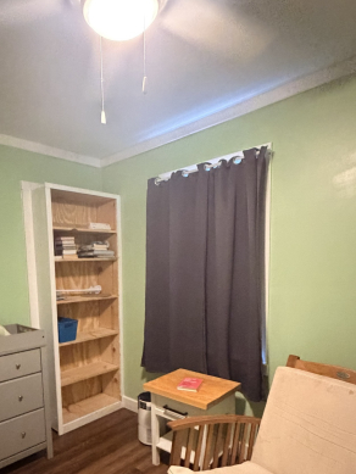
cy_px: 309
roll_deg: +2.0
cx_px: 118
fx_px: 329
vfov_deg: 69.9
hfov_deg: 55.6
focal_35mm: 24
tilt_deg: -4.9
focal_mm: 2.22
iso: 1250
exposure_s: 1/40
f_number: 2.2
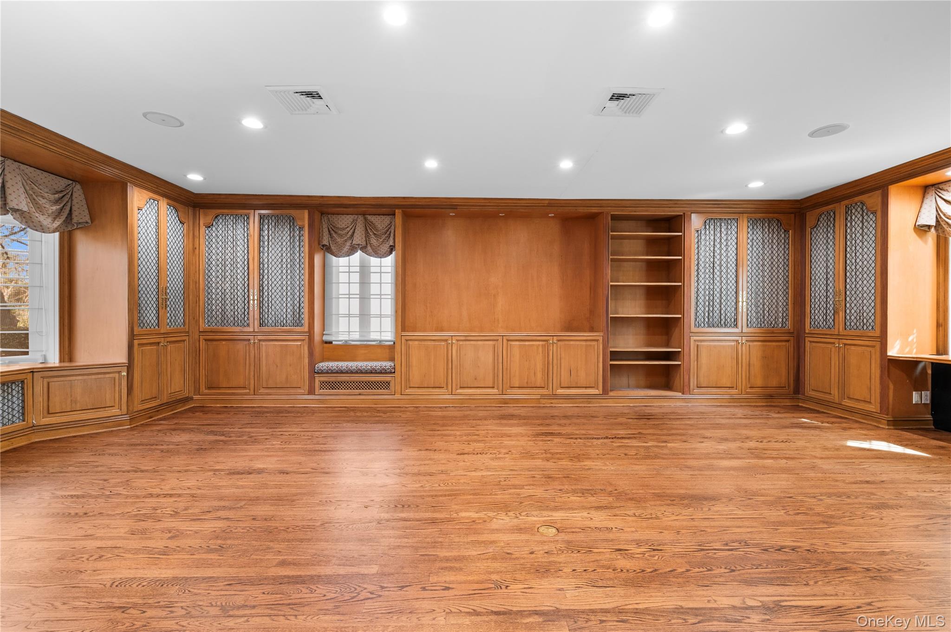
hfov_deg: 100.4
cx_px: 476
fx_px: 396
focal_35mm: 15
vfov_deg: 77.2
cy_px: 316
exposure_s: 1/6
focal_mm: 15
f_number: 8
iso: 500
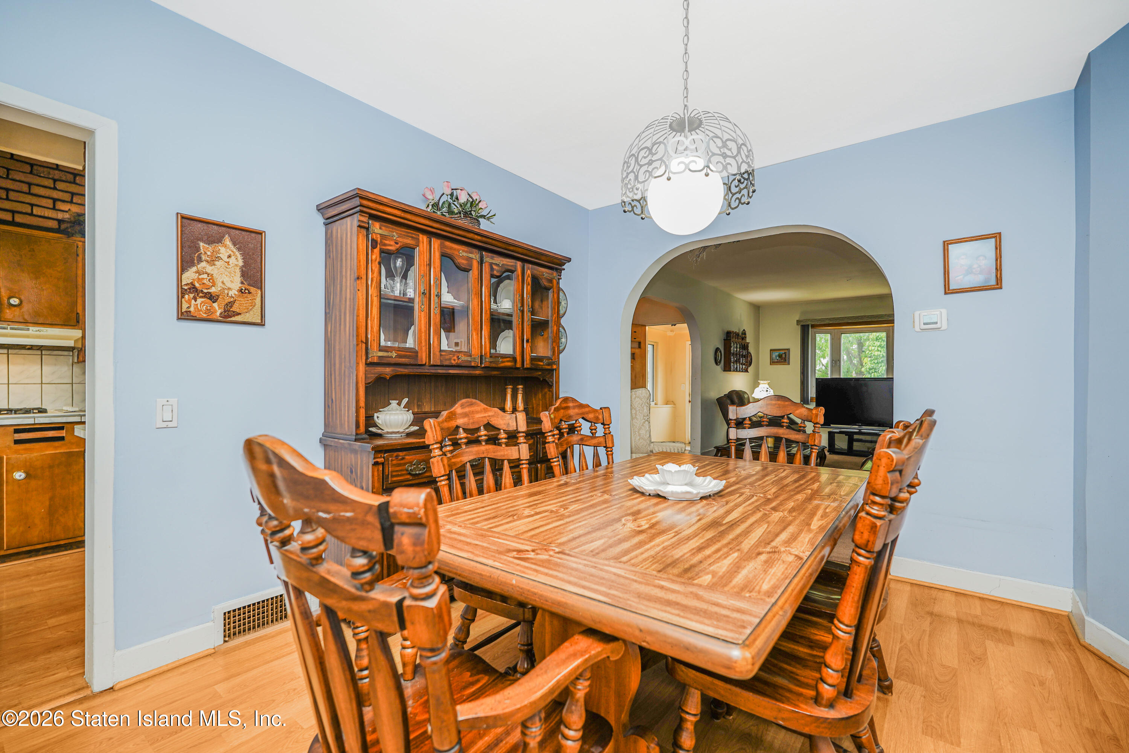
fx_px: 502
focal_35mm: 16
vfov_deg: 73.7
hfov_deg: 96.7
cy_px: 376
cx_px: 564
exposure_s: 1/20
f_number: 4
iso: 64
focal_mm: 16
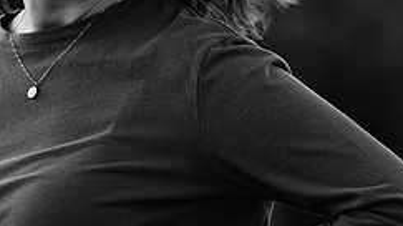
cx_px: 240
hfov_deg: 4.9
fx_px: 4664
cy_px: -11
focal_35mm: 437
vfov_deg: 2.8
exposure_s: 1/160
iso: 500
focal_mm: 155
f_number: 4
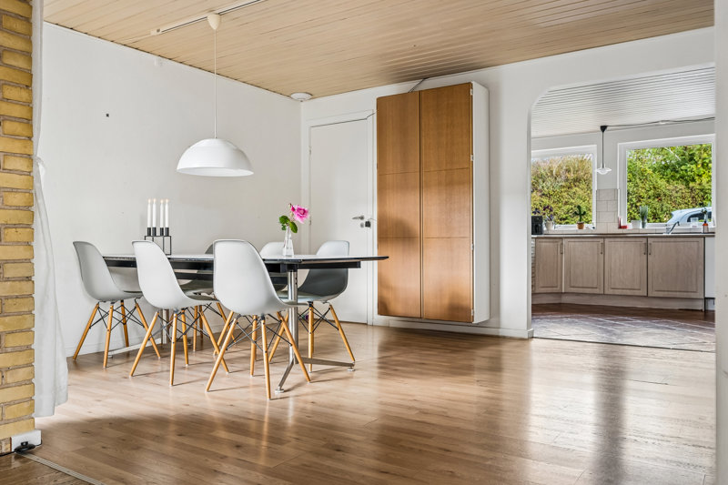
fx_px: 536
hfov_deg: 68.4
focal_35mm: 26
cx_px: 364
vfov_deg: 48.7
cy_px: 242
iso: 800
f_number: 6.3
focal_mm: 26.5
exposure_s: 1/25
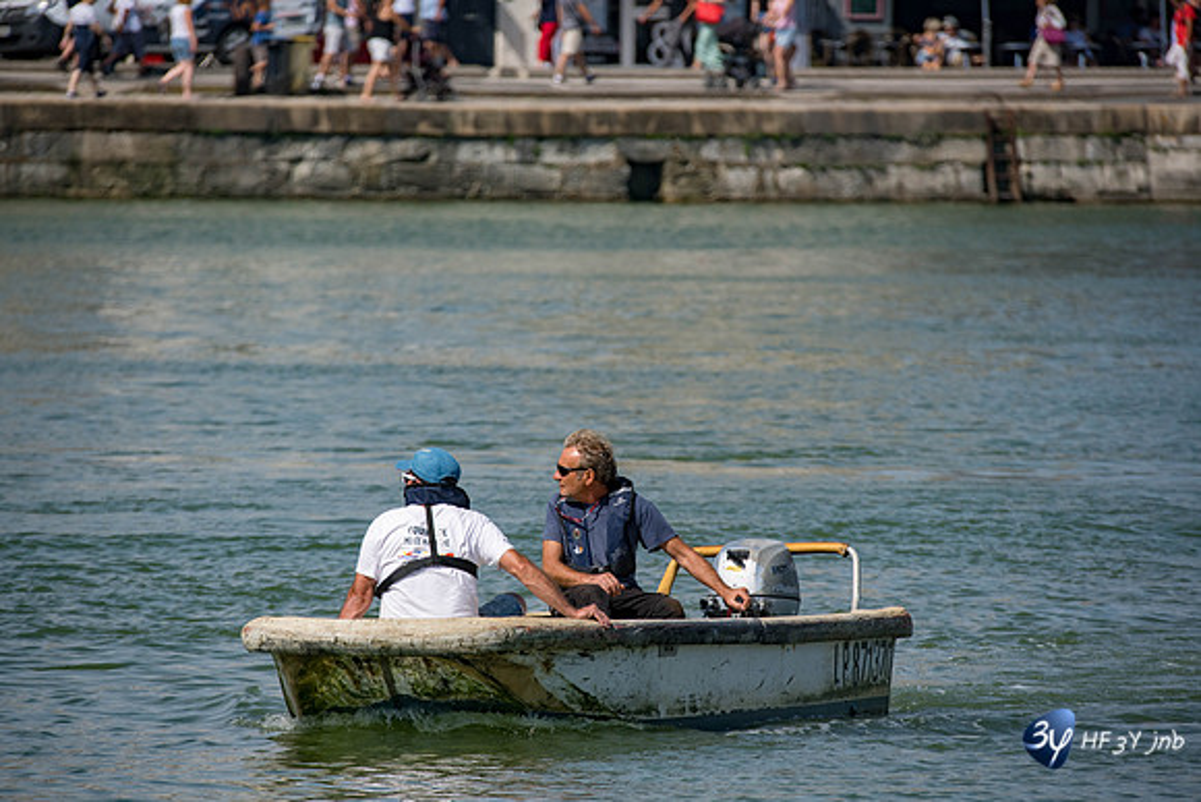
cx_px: 600
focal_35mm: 600
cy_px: 401
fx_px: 20020
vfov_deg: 2.3
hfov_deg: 3.4
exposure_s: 1/800
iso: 280
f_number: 11
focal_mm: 600
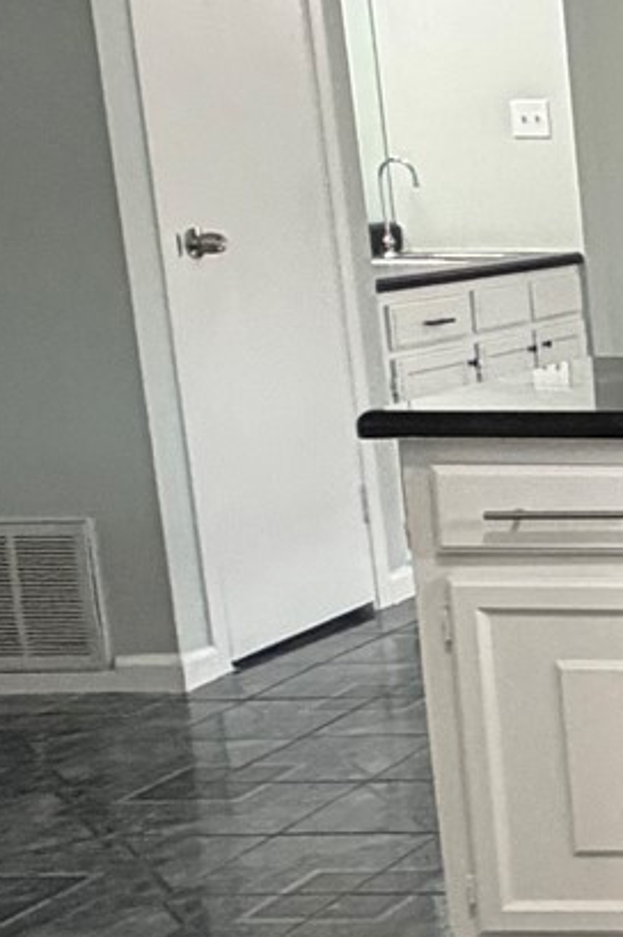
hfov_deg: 13.1
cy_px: 474
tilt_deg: -10.0
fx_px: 1898
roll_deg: -0.2
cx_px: 1562
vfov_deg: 27.7
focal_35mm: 73
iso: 320
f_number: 2.2
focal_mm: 2.22
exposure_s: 1/60
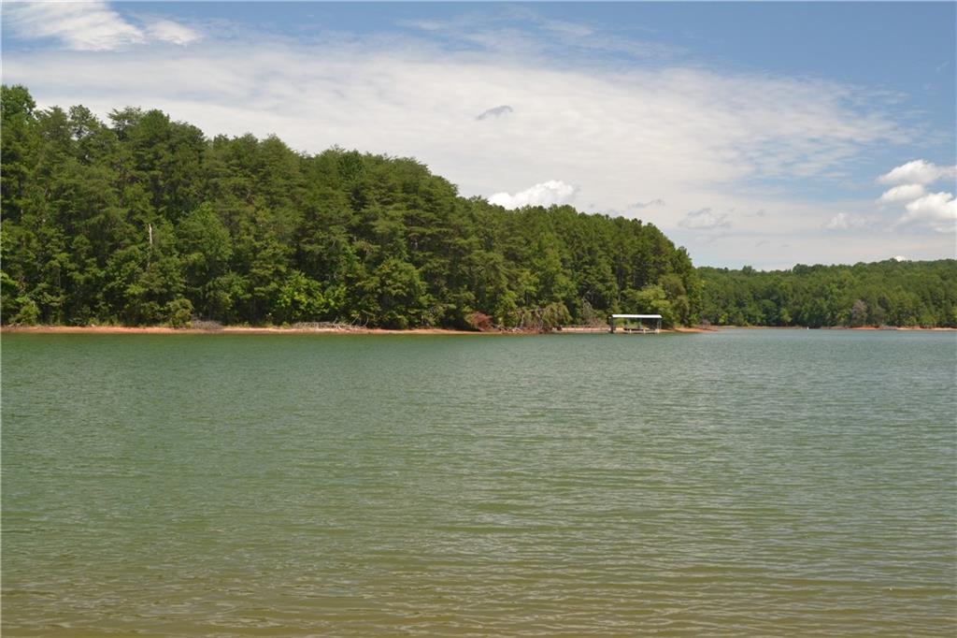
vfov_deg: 26.5
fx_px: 1355
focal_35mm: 51
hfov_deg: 38.9
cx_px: 478
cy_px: 319
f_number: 10
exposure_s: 1/400
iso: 800
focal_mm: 34
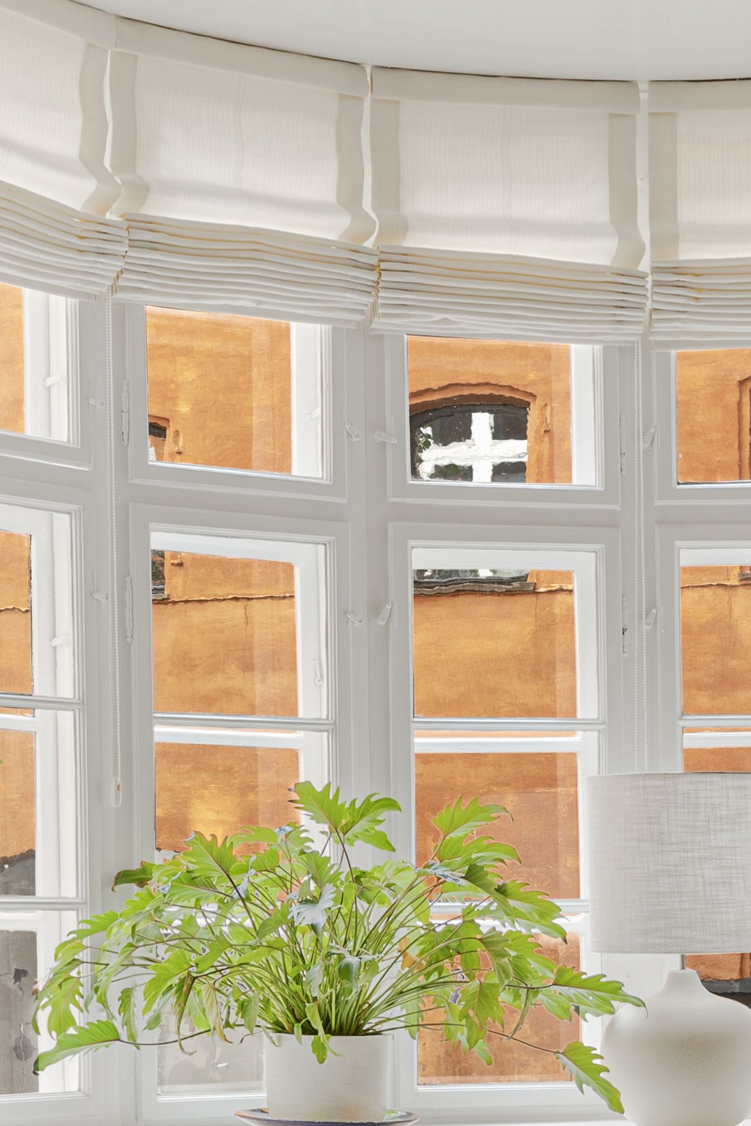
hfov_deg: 16.7
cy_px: 718
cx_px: 334
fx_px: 2553
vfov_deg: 24.8
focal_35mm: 82
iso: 200
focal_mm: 18.6
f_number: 8
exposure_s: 1/2.5
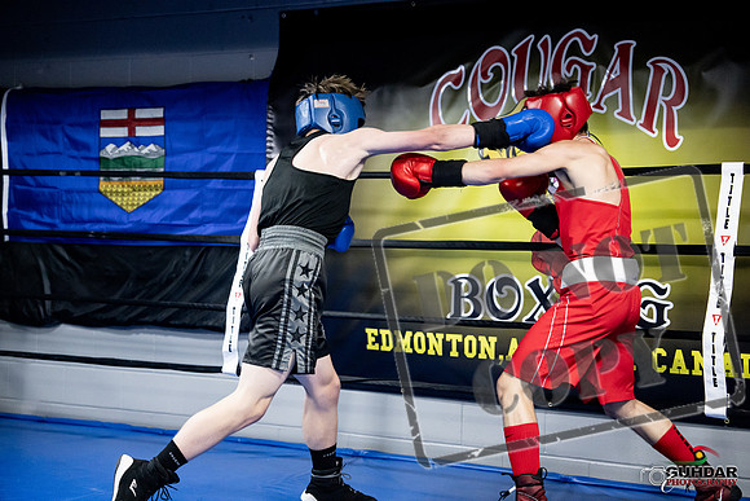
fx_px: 1459
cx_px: 375
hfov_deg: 28.8
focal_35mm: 70
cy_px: 250
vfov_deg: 19.5
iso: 10000
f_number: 2.8
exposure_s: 1/1000
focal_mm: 70
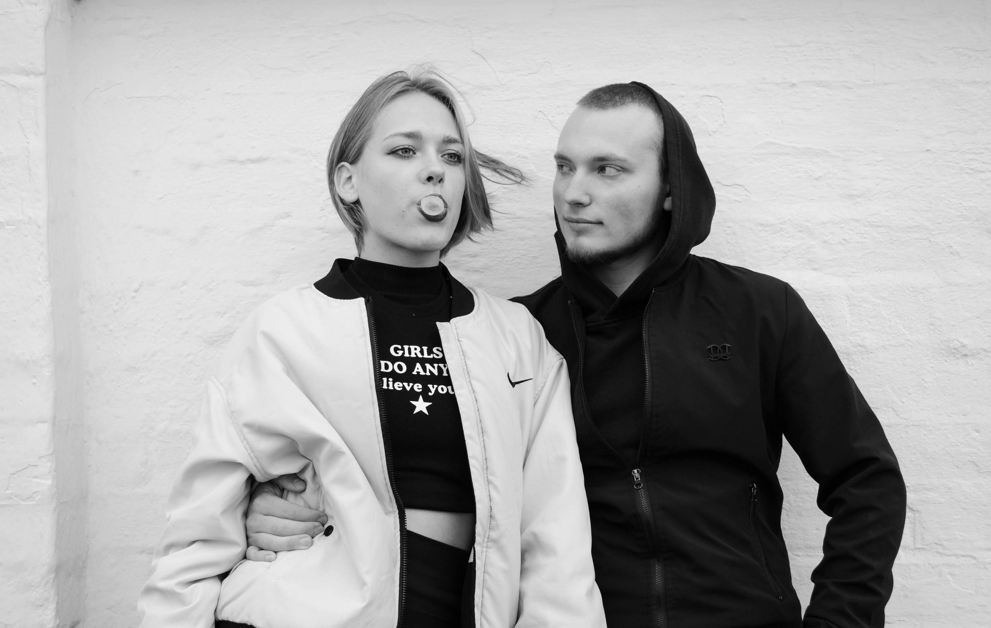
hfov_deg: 41.2
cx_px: 496
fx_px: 1319
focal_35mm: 49
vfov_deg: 26.8
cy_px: 328
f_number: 4.8
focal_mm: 32
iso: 250
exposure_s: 1/125
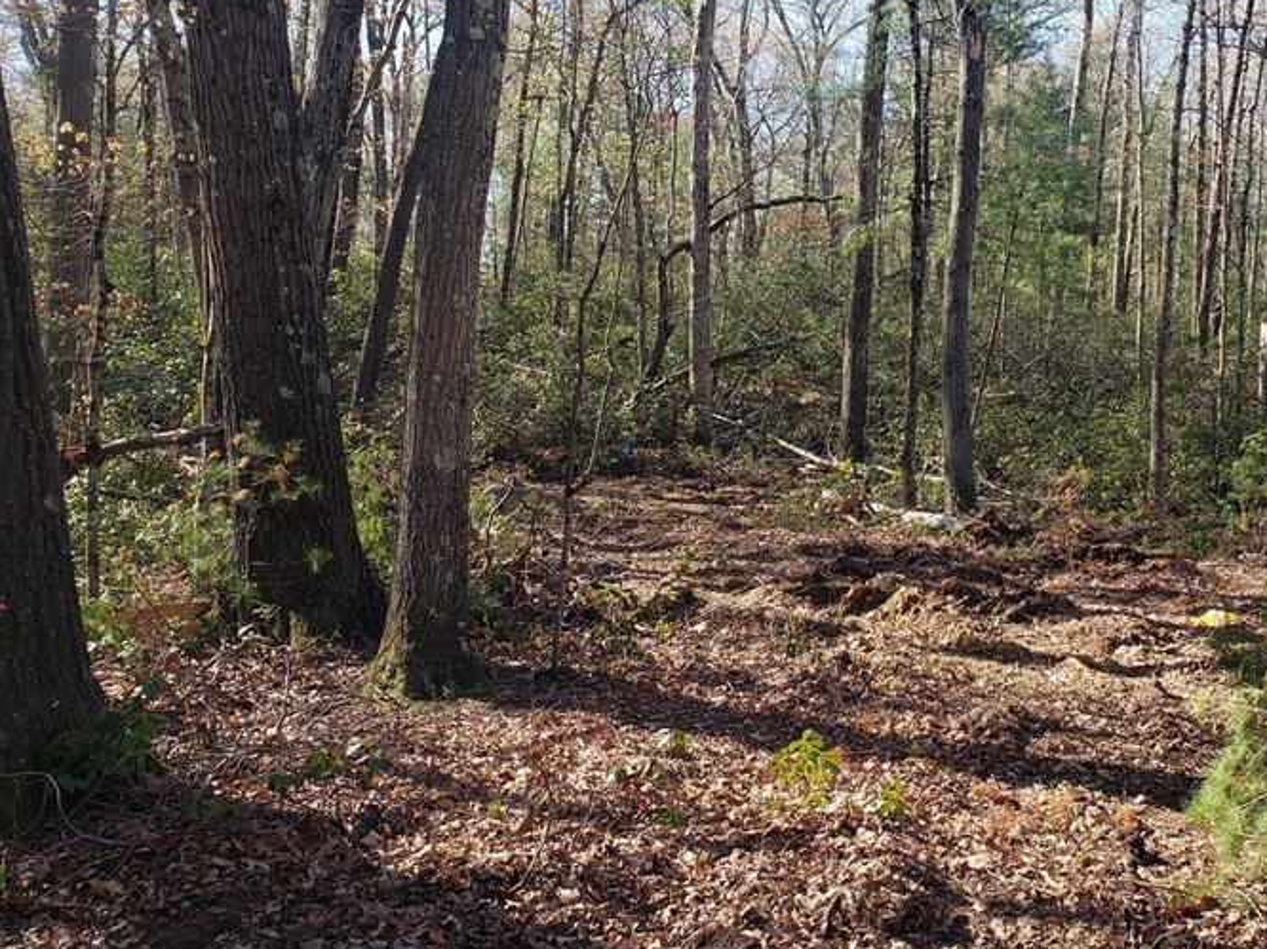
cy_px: 378
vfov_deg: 35.8
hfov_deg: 45.0
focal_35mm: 40
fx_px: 1464
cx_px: 972
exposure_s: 1/286
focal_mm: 4.3
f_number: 2.4
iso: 50
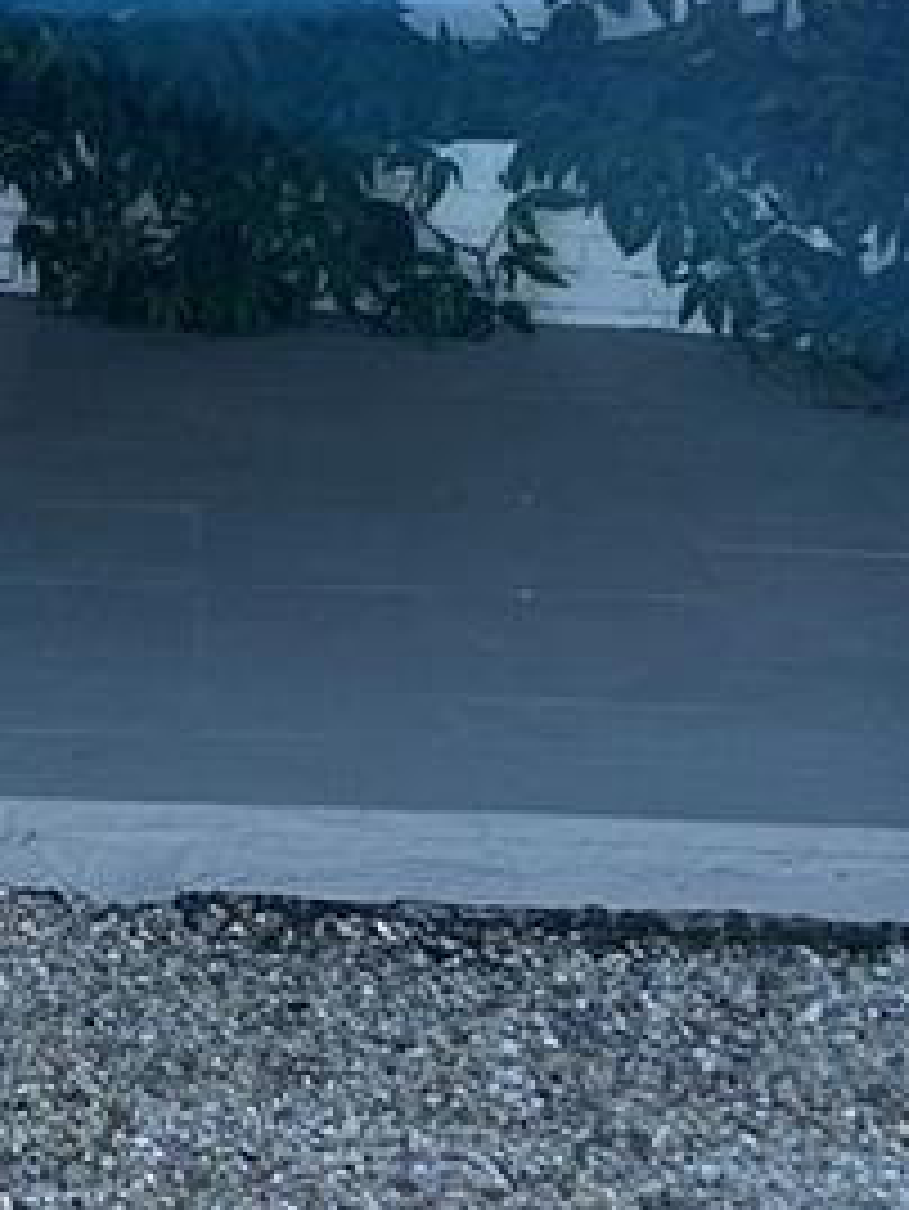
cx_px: -531
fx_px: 4058
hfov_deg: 12.1
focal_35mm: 116
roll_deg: +1.1
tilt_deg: -5.5
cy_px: 189
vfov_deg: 16.8
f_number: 1.5
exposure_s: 1/1295
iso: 50
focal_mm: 5.7
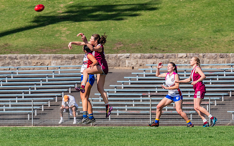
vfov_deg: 2.2
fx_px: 3851
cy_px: 82
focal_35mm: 604
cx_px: 97
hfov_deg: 3.5
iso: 800
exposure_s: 1/1250
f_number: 11
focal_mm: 420
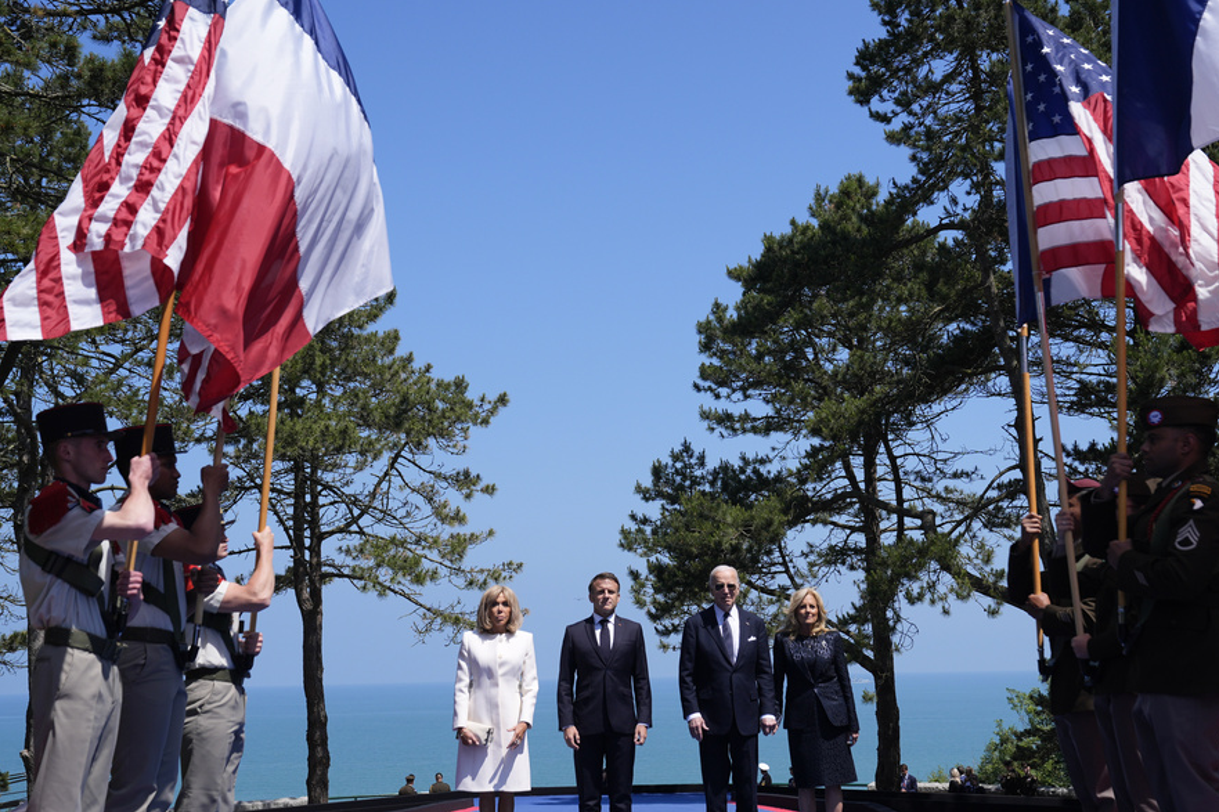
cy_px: 446
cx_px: 672
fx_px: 1693
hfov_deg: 39.6
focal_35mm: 50
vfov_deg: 27.0
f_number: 5
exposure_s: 1/2000
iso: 250
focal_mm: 43
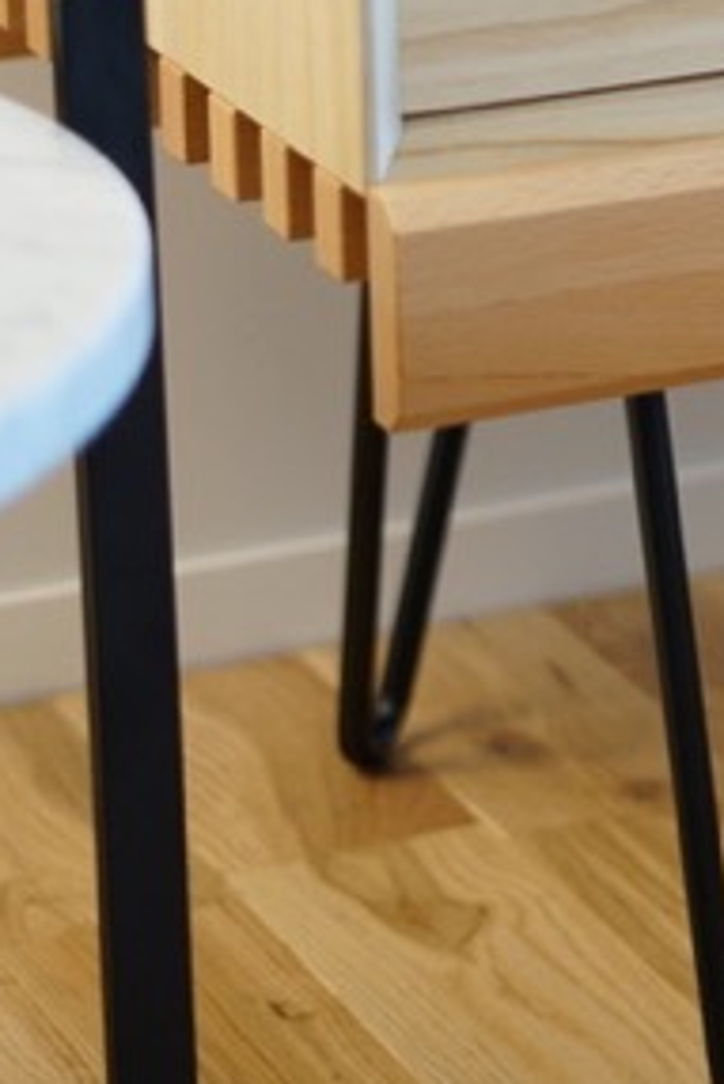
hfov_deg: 7.5
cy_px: 66
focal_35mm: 175
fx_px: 5272
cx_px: 1433
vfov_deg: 11.6
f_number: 2
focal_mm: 50
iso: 320
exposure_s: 1/60
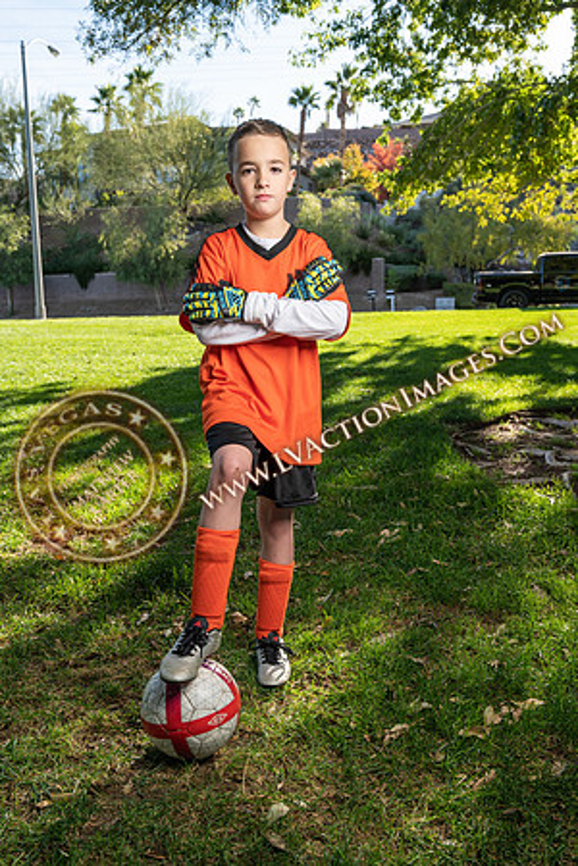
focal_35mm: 32
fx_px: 759
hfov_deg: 41.7
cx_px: 289
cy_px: 433
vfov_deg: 59.5
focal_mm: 31.5
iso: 100
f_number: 5.6
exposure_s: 1/160
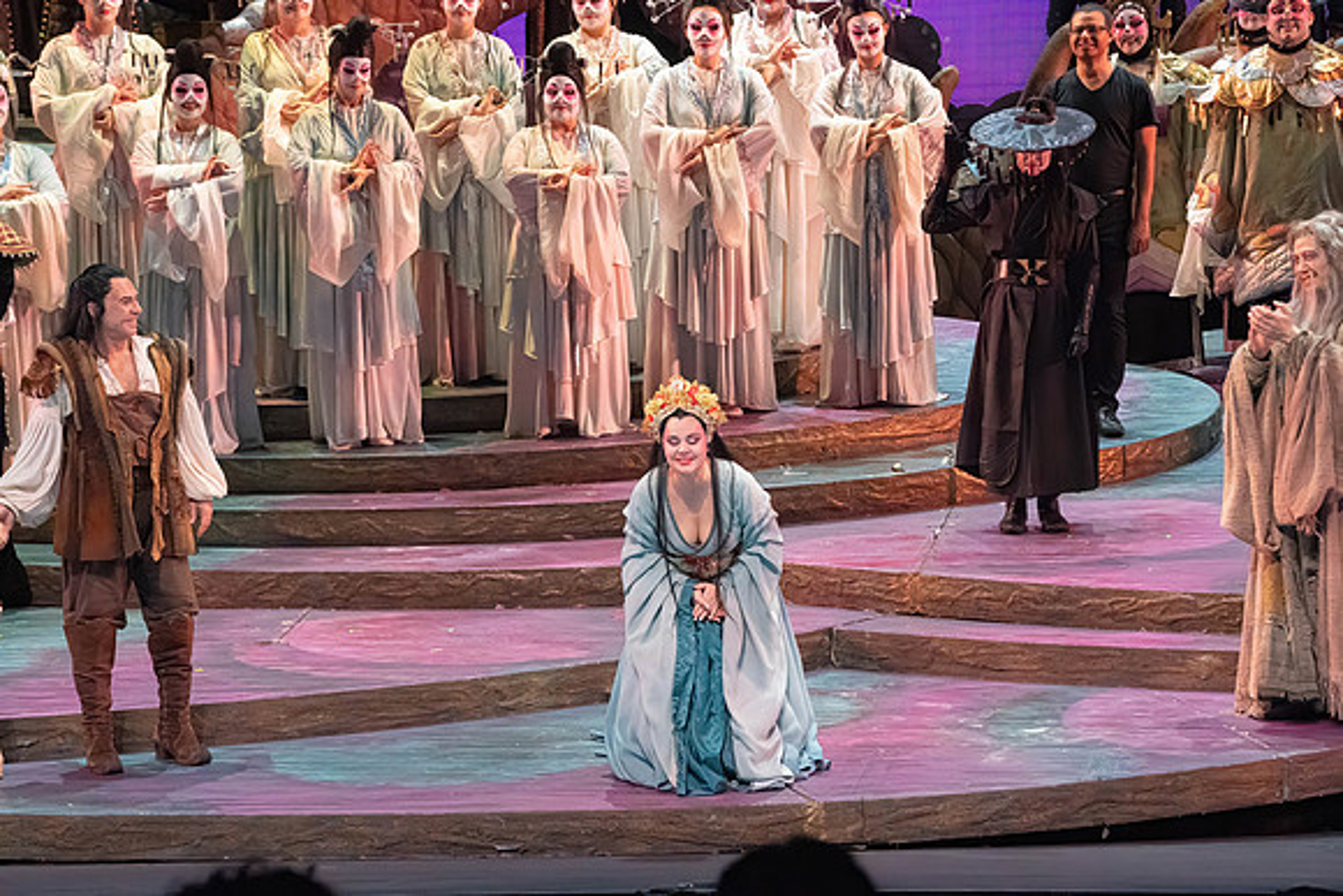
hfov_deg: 10.3
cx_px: 672
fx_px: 7463
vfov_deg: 6.9
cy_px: 448
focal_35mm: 200
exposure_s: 1/1000
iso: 20000
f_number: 10
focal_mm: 200
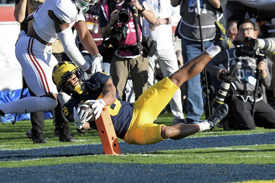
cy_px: 92
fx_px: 2290
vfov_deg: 4.6
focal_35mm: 300
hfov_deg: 6.9
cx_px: 138
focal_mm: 200
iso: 1250
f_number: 5.3
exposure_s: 1/5000
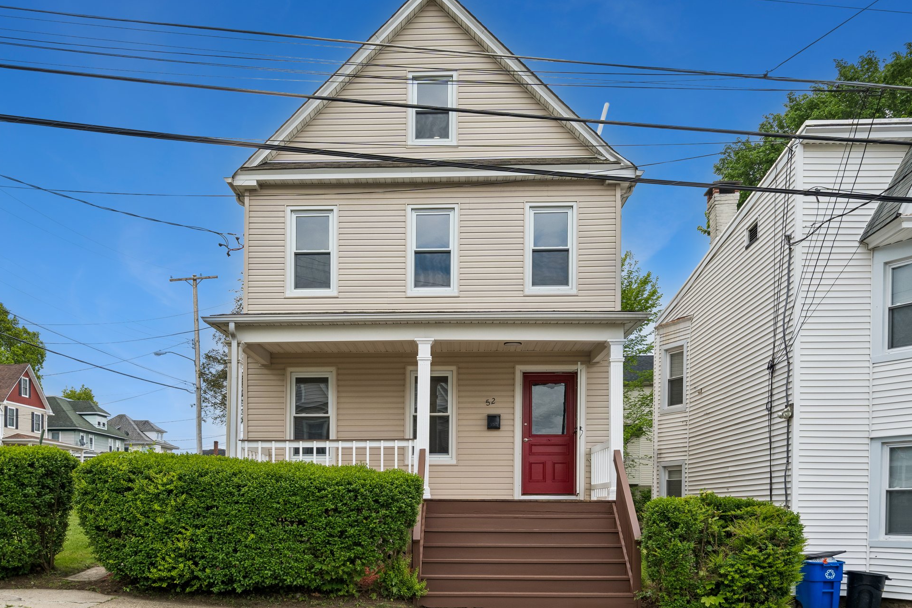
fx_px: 785
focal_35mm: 31
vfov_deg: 42.3
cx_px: 437
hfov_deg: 60.3
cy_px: 294
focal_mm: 29
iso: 160
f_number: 8
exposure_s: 1/400
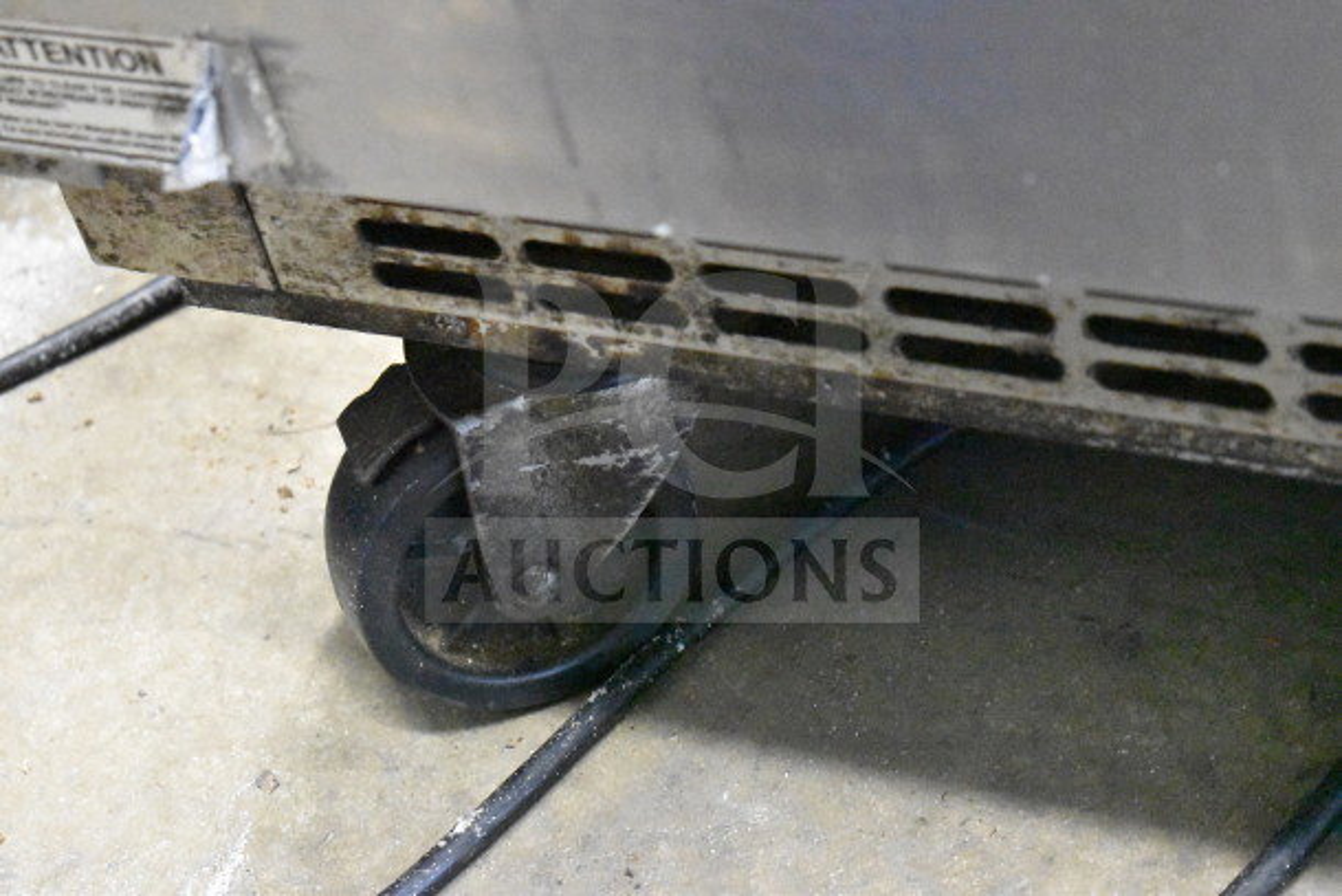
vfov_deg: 16.6
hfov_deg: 24.6
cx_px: 671
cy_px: 448
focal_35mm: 82
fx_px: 3076
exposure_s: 1/100
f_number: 5.6
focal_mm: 55
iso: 25600
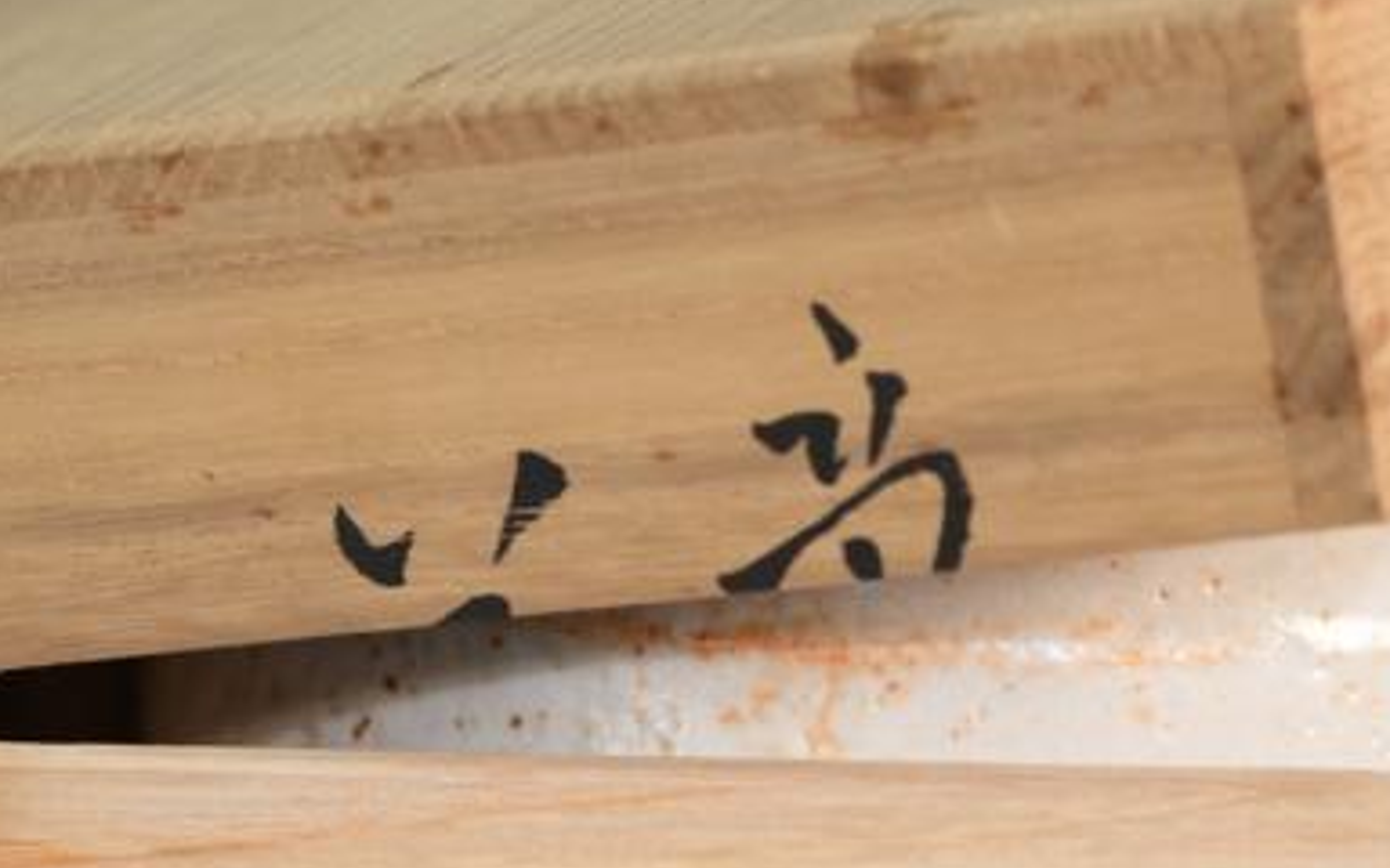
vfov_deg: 5.0
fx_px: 9925
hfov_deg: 8.0
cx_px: 785
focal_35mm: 262
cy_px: 758
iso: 640
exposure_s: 1/100
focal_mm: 91
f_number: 4
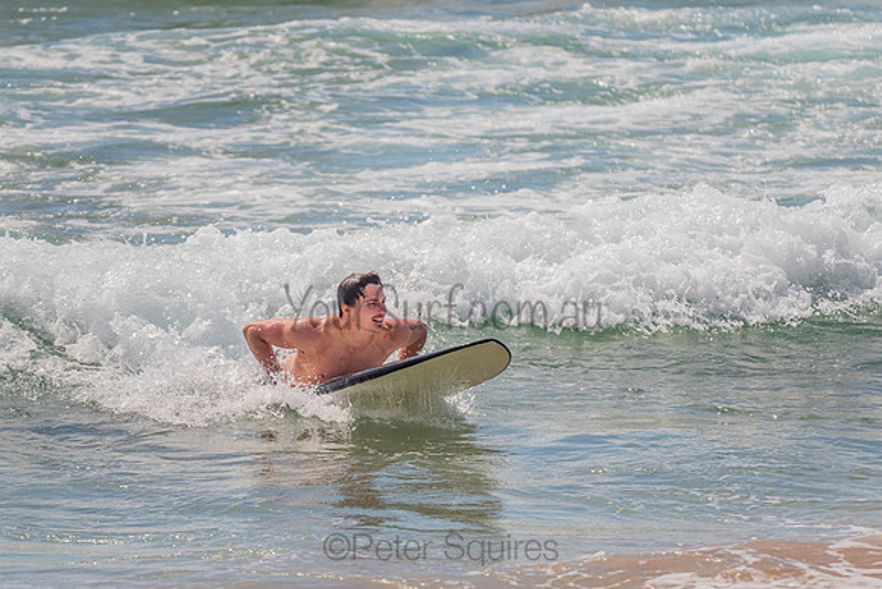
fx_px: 15030
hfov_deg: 3.4
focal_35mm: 613
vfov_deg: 2.2
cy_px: 324
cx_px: 341
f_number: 5.6
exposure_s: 1/640
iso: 160
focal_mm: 500
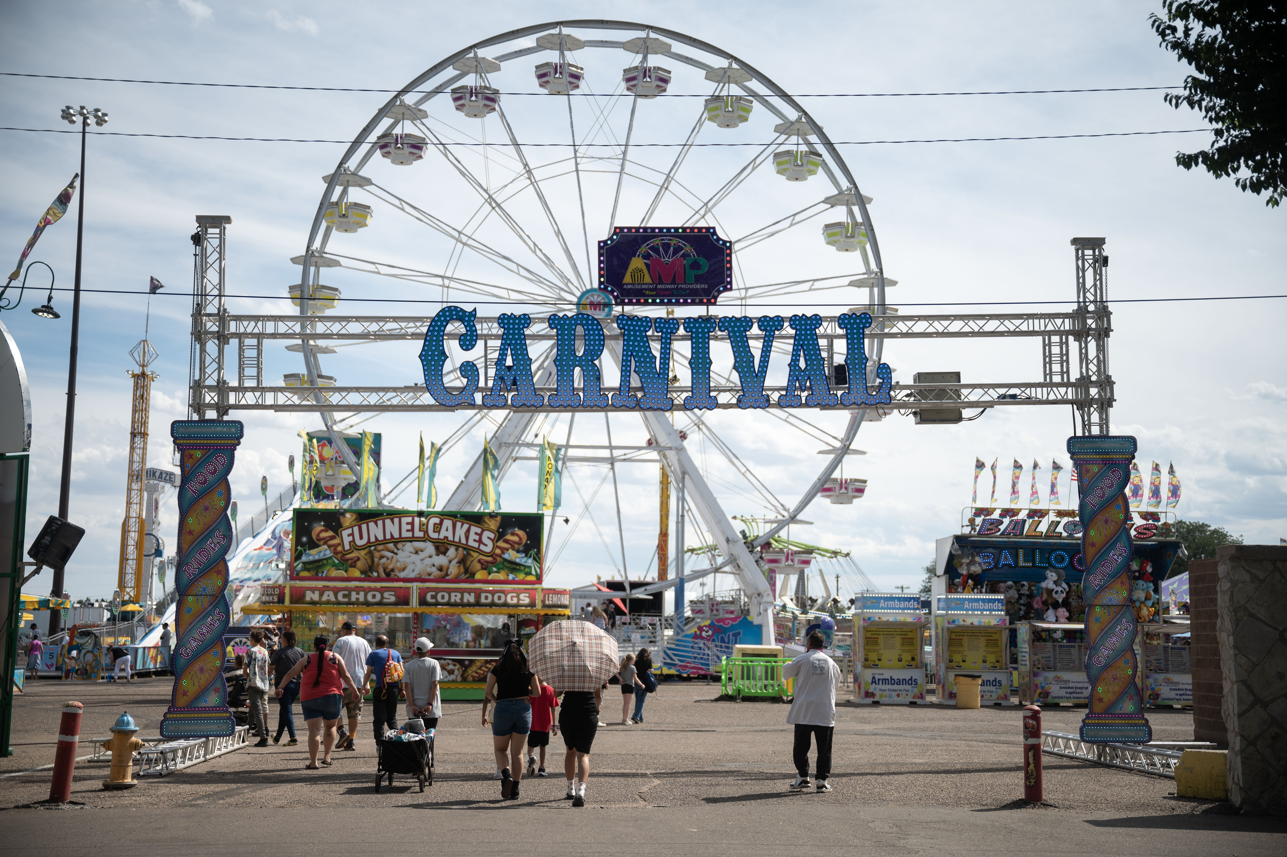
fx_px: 1715
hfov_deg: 41.1
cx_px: 644
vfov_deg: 28.0
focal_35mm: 48
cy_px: 428
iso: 100
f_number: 2.8
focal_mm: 48
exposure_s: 1/2000
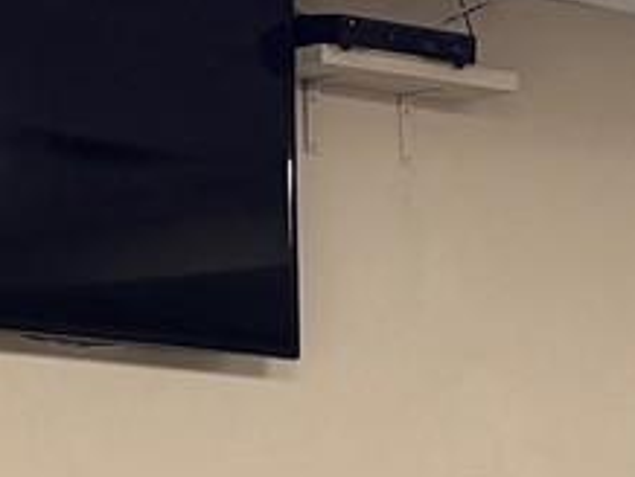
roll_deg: -1.5
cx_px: 1465
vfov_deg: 7.9
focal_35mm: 176
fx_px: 3232
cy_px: 1114
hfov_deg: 10.0
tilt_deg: -7.7
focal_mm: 6.76
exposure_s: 1/60
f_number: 1.78
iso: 200
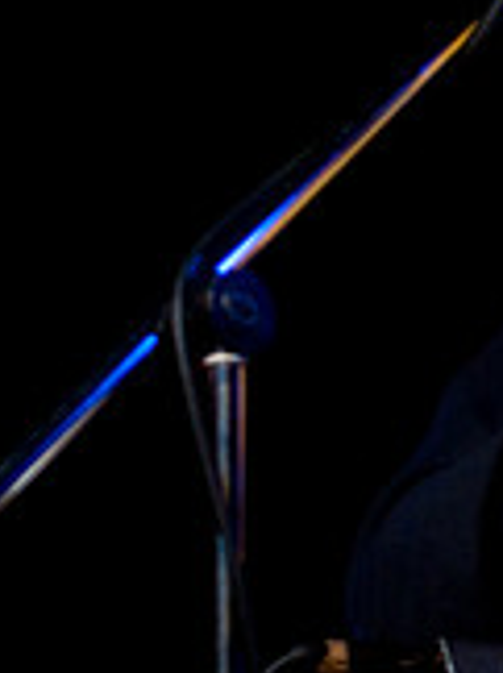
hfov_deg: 7.8
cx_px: 998
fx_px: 3511
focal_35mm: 181
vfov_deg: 10.9
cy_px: 89
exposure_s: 1/80
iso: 800
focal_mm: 35
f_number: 2.8
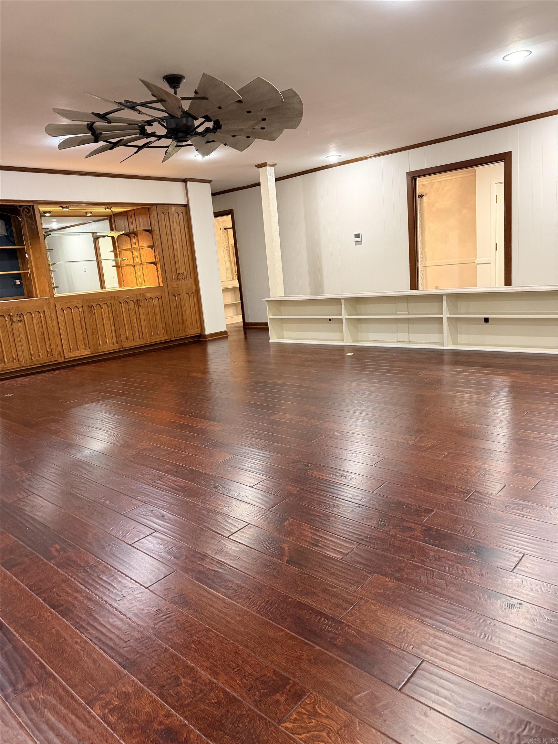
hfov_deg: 56.8
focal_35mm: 24
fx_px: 516
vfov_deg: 71.6
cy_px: 372
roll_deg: +5.2
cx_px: 279
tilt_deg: -11.2
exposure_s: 1/60
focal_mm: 6.76
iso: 400
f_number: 1.78
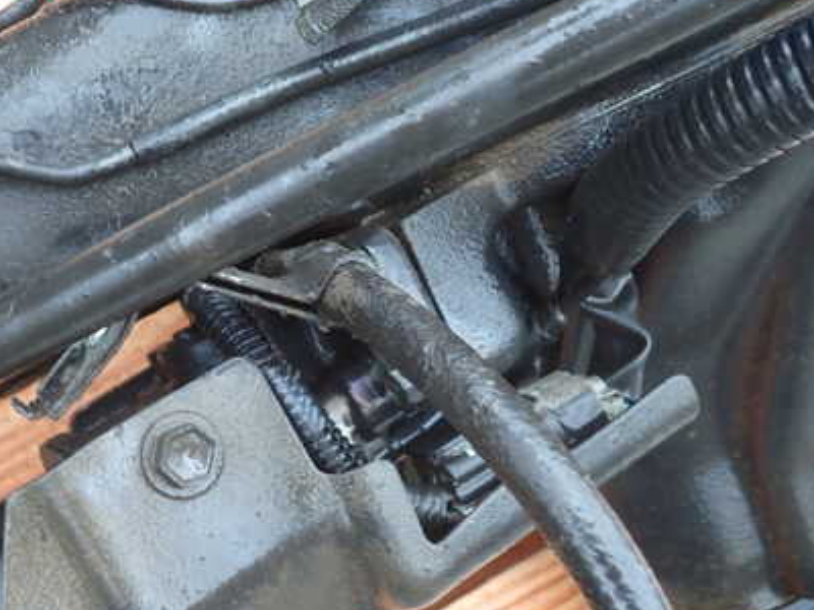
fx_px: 1058
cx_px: 279
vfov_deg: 31.9
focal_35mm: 45
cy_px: 411
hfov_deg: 41.6
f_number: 2.3
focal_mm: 5.4
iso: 100
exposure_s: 1/60
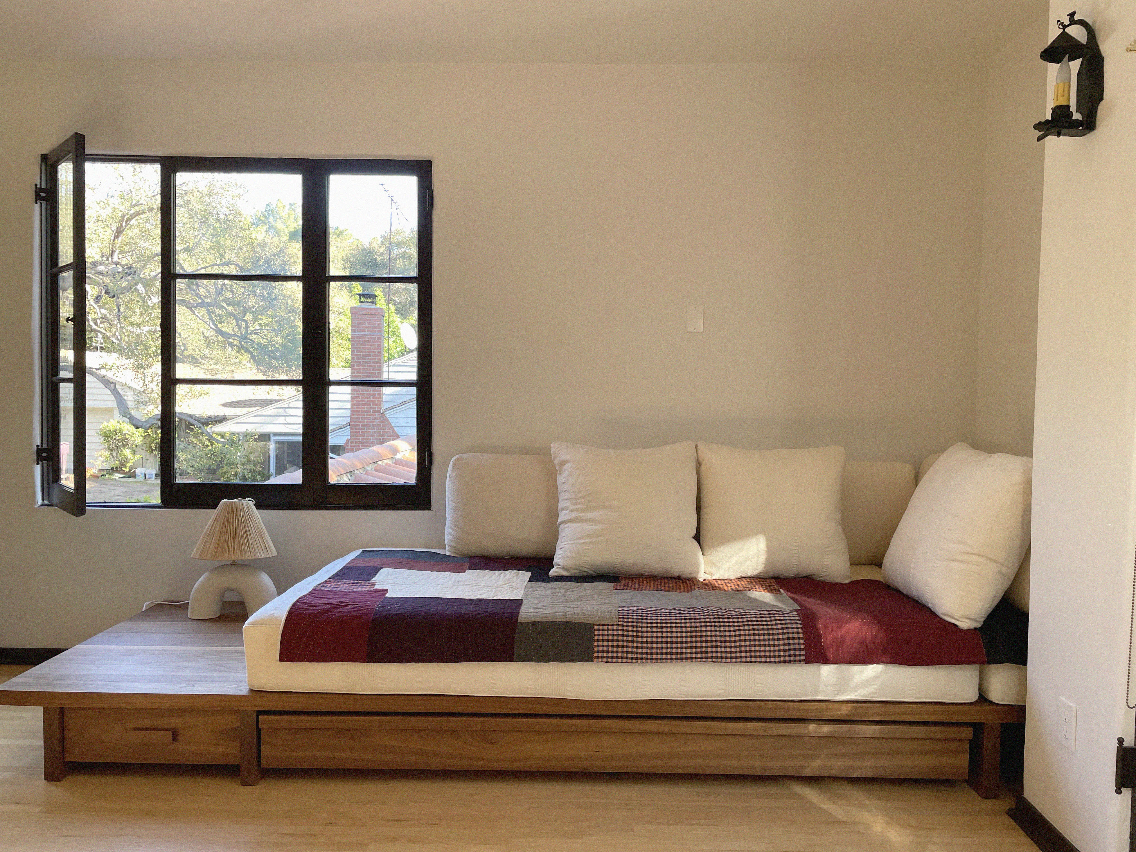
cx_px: 568
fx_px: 853
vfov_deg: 53.1
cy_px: 426
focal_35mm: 26
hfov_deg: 67.3
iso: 80
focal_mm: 4.2
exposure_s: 1/121
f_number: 1.6
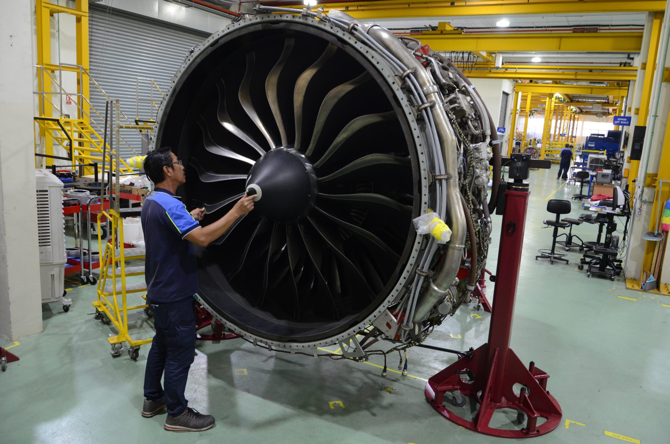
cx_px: 335
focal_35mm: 27
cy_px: 222
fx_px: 501
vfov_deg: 47.7
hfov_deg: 67.5
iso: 1250
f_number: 4
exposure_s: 1/100
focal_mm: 18
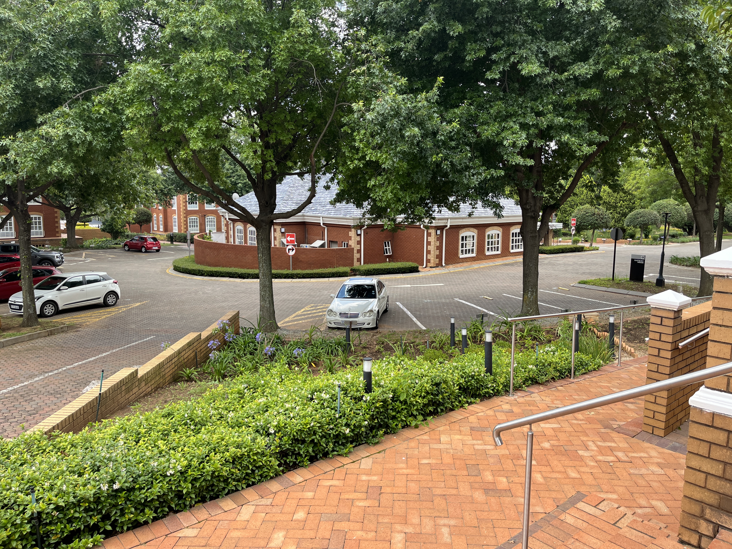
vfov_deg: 53.1
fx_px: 550
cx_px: 366
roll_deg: -0.3
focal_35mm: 26
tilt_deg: -6.9
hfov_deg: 67.3
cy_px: 274
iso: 50
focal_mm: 5.1
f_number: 1.6
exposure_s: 1/649
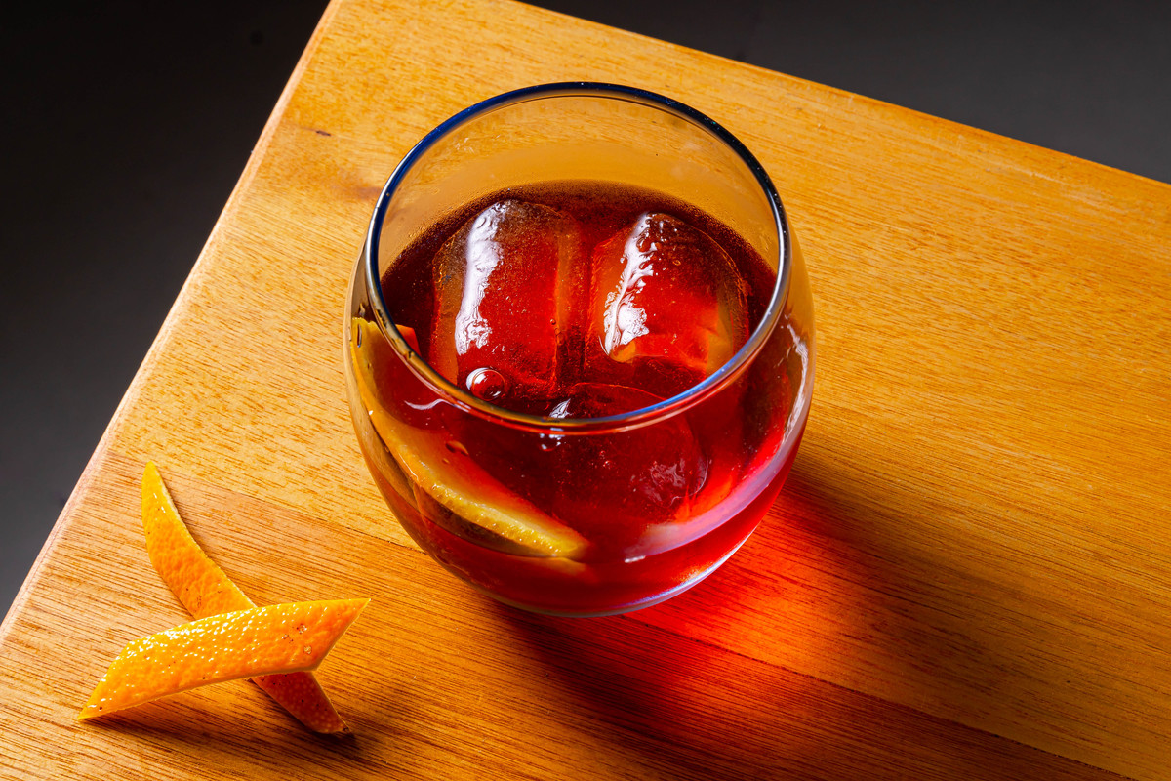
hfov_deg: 28.1
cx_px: 586
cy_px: 390
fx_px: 2342
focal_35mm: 72
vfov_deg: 18.9
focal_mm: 48
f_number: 13
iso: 100
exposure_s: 1/100
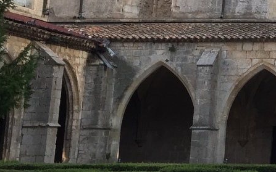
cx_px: 458
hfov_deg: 16.6
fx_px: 827
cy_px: -16
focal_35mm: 110
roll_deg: -0.9
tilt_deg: +11.8
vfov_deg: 11.7
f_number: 2.2
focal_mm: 4.15
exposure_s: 1/100
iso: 40
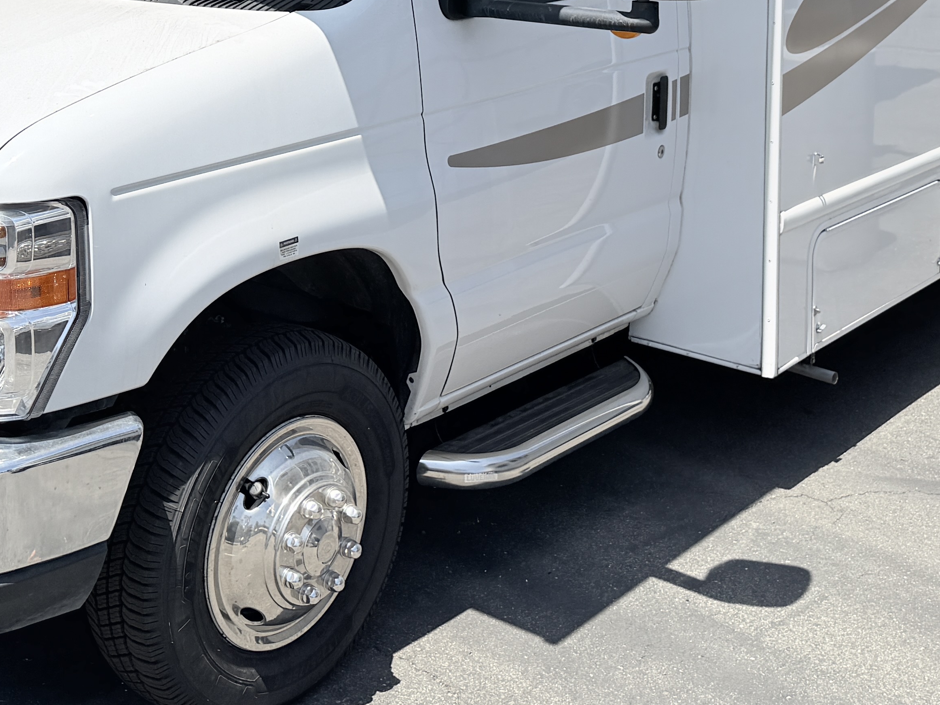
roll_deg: -0.9
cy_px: -52
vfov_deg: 23.4
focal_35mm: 59
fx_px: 1602
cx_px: 438
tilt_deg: -8.0
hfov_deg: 32.7
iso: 80
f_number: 1.78
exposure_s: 1/5714
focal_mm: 6.76
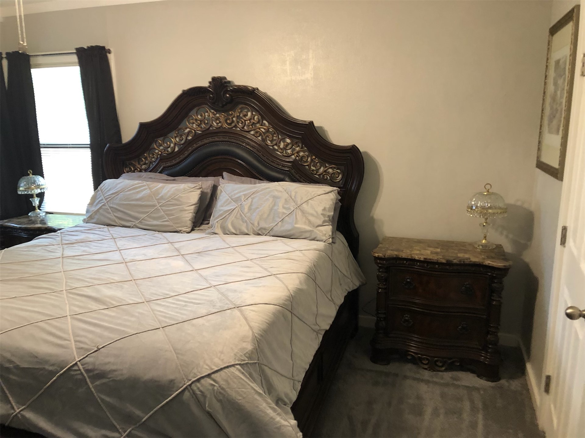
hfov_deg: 63.4
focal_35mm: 28
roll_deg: +1.1
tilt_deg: -11.2
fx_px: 473
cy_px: 219
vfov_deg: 49.7
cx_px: 292
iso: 64
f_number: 1.8
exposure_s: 1/15
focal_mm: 3.99
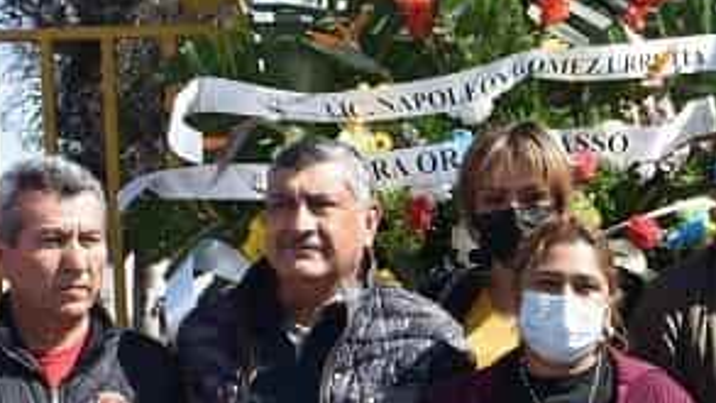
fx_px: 2203
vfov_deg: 10.2
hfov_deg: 17.9
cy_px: 562
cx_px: 745
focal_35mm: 116
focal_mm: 18
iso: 140
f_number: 8
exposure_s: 1/250
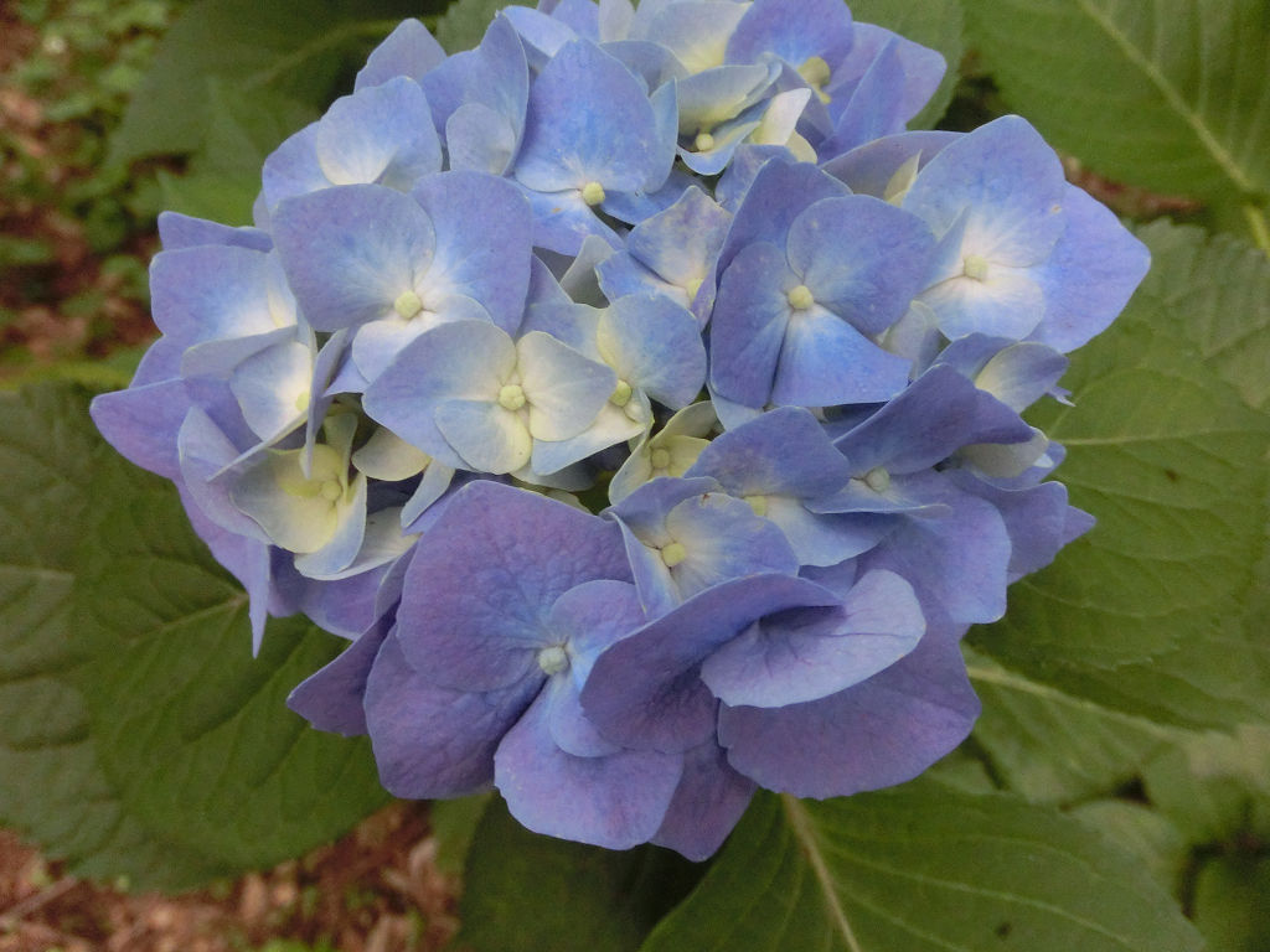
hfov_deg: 63.4
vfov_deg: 49.7
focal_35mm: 28
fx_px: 1027
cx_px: 635
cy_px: 476
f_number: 3
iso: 800
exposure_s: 1/320
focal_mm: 5
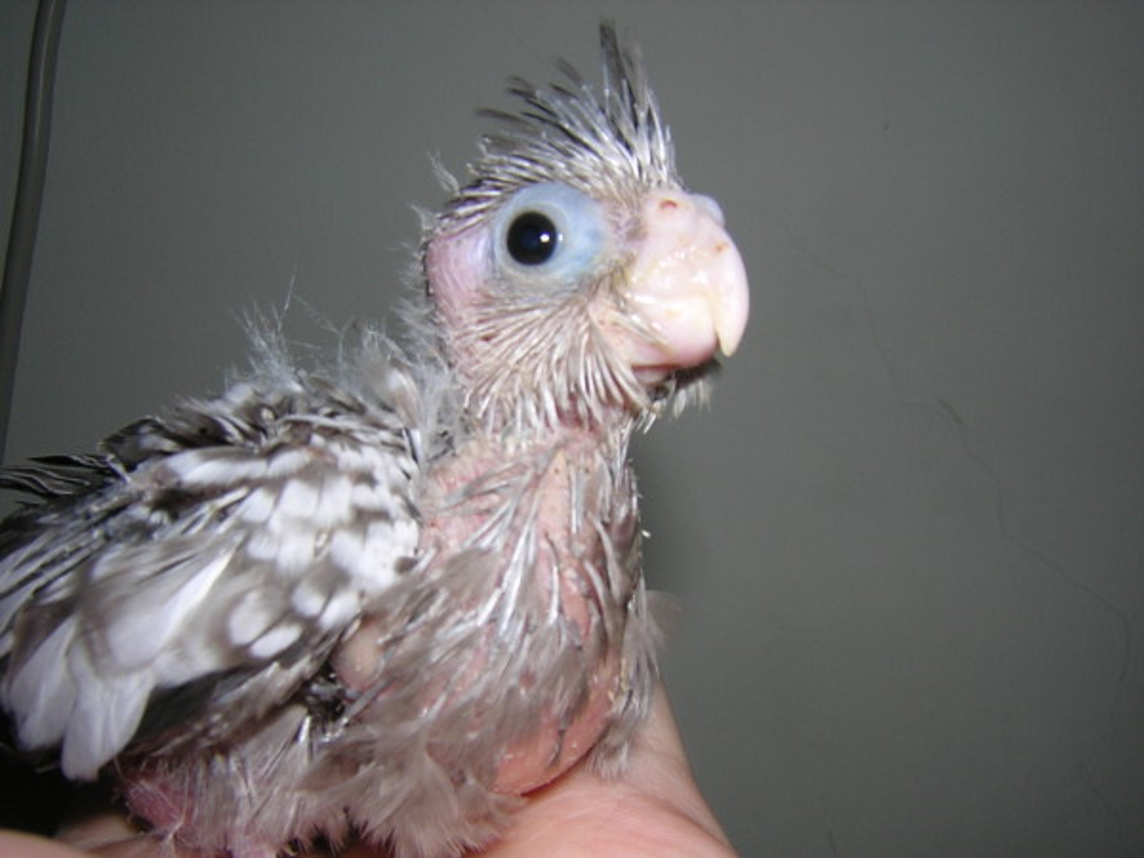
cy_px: 429
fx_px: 1190
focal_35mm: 36
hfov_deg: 51.4
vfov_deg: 39.7
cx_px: 572
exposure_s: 1/60.1
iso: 100
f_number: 5.2
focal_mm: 4.7
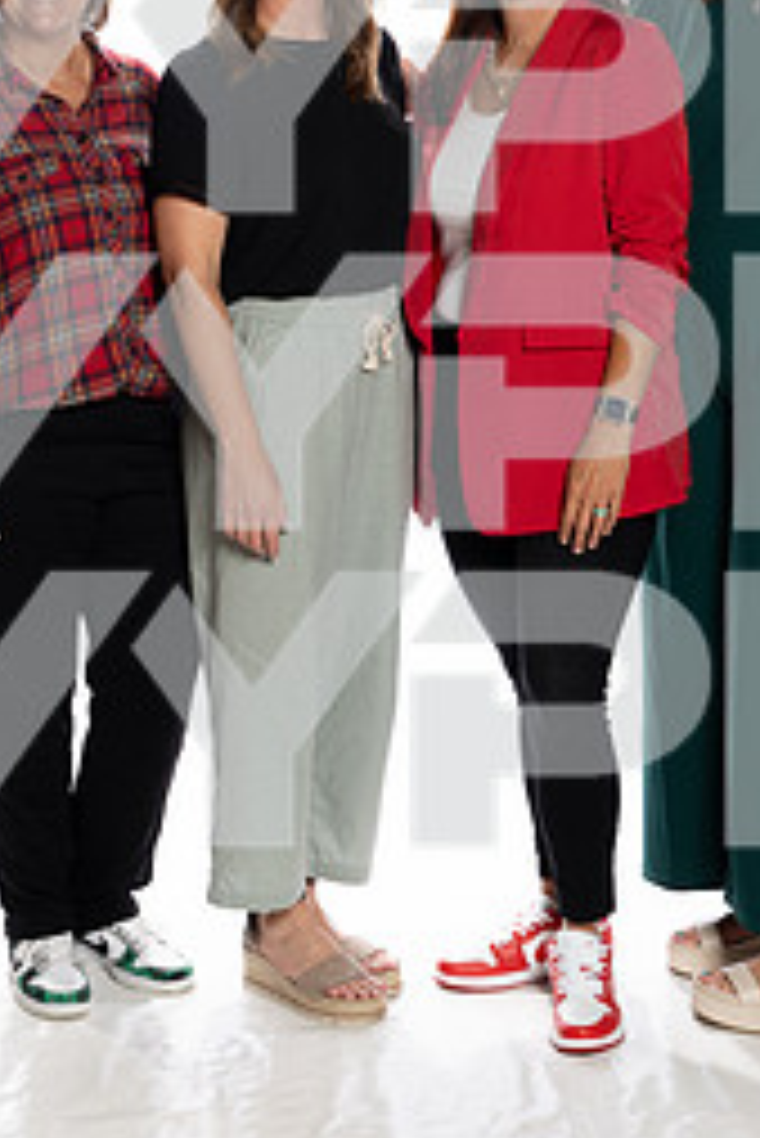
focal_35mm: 89
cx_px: 369
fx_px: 2814
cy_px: 396
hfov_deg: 15.4
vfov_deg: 22.8
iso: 400
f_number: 8
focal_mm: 50
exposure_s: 1/250
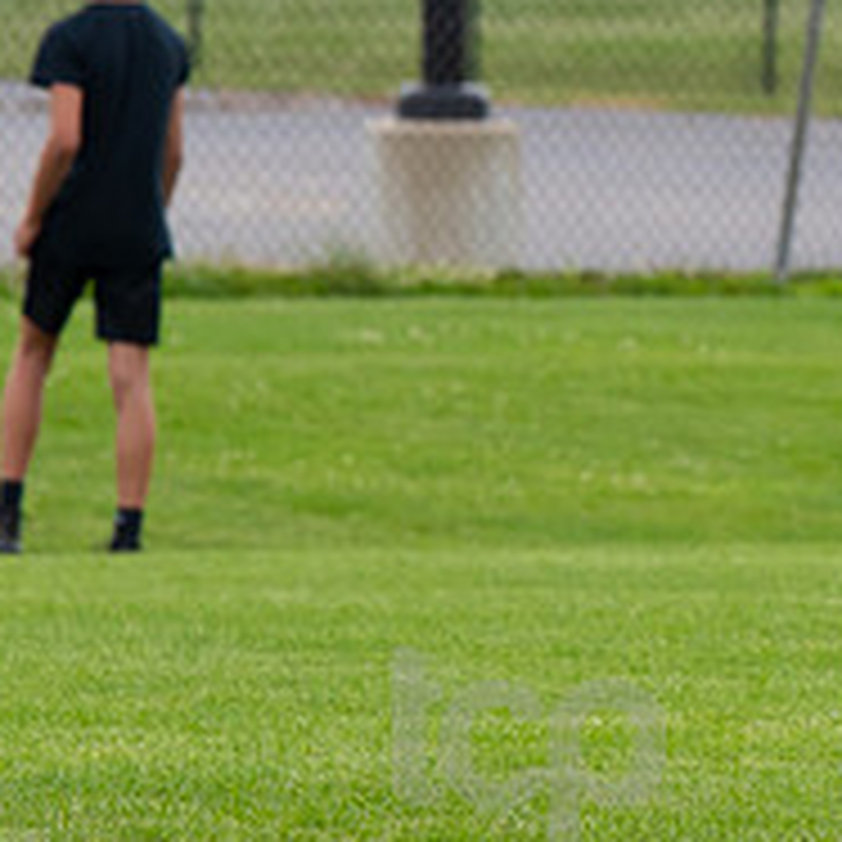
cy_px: 176
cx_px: 1166
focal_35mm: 768
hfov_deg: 2.3
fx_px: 21135
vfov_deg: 2.3
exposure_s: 1/1250
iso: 400
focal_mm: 195
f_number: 5.6
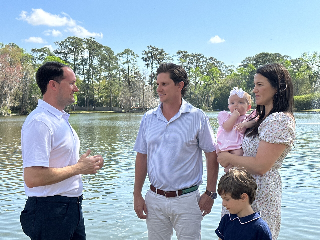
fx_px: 444
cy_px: 120
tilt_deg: -1.8
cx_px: 160
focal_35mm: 48
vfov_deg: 30.3
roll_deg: +1.1
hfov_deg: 39.7
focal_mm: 6.86
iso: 64
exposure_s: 1/1783
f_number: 1.78
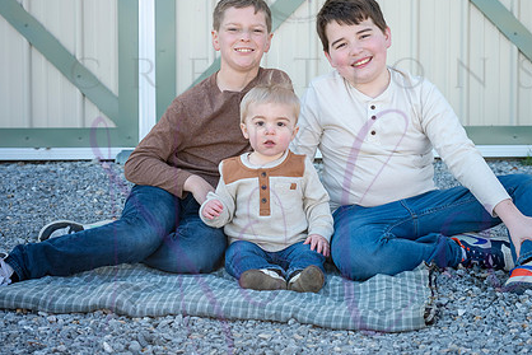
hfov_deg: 27.0
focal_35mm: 75
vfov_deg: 18.2
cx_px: 304
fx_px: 1109
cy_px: 136
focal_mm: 54
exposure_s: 1/640
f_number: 5
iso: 400
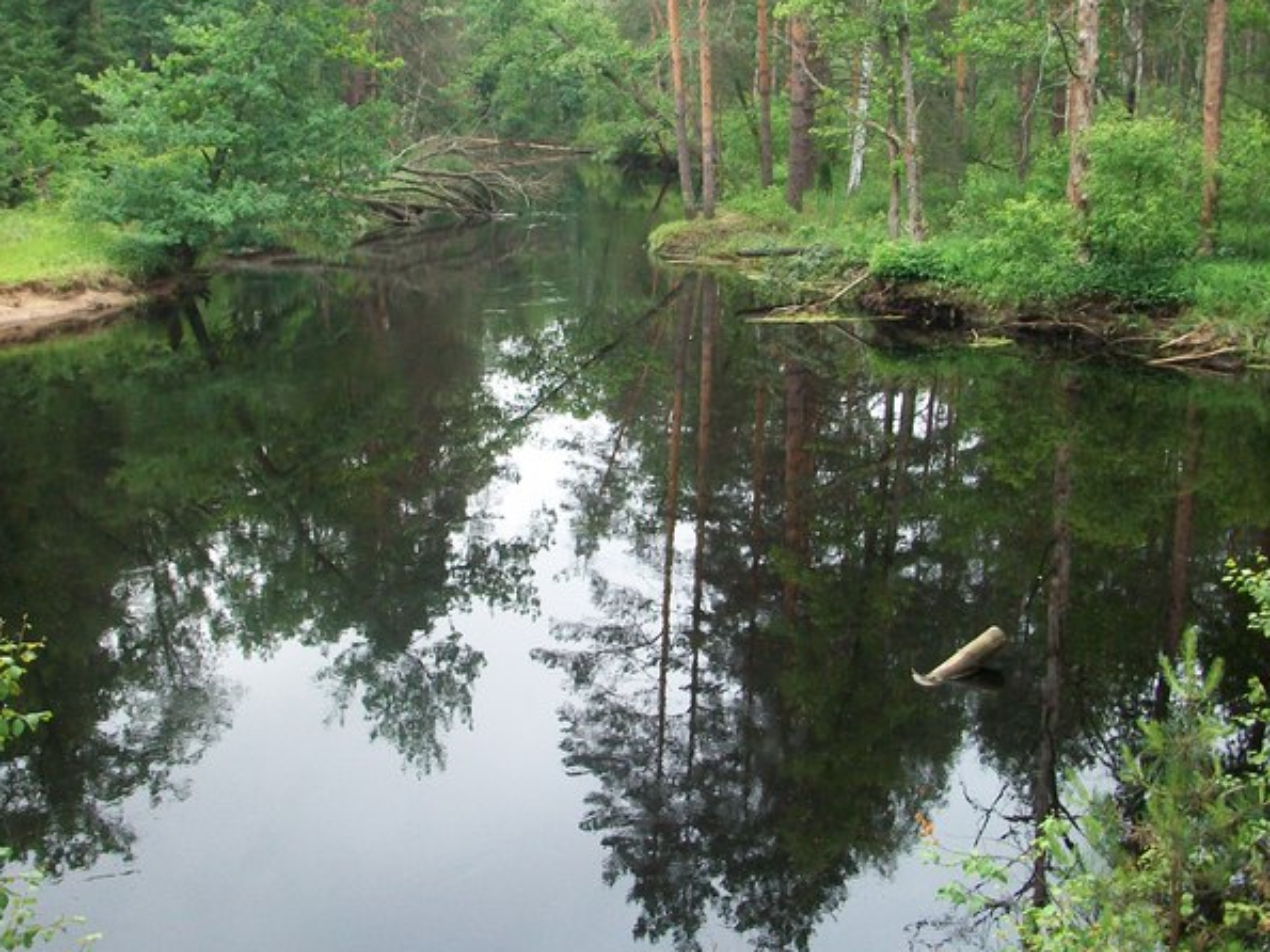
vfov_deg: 35.9
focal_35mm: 40
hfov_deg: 46.6
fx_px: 1467
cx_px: 536
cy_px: 407
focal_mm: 5.7
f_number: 2.8
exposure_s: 1/60
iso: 160
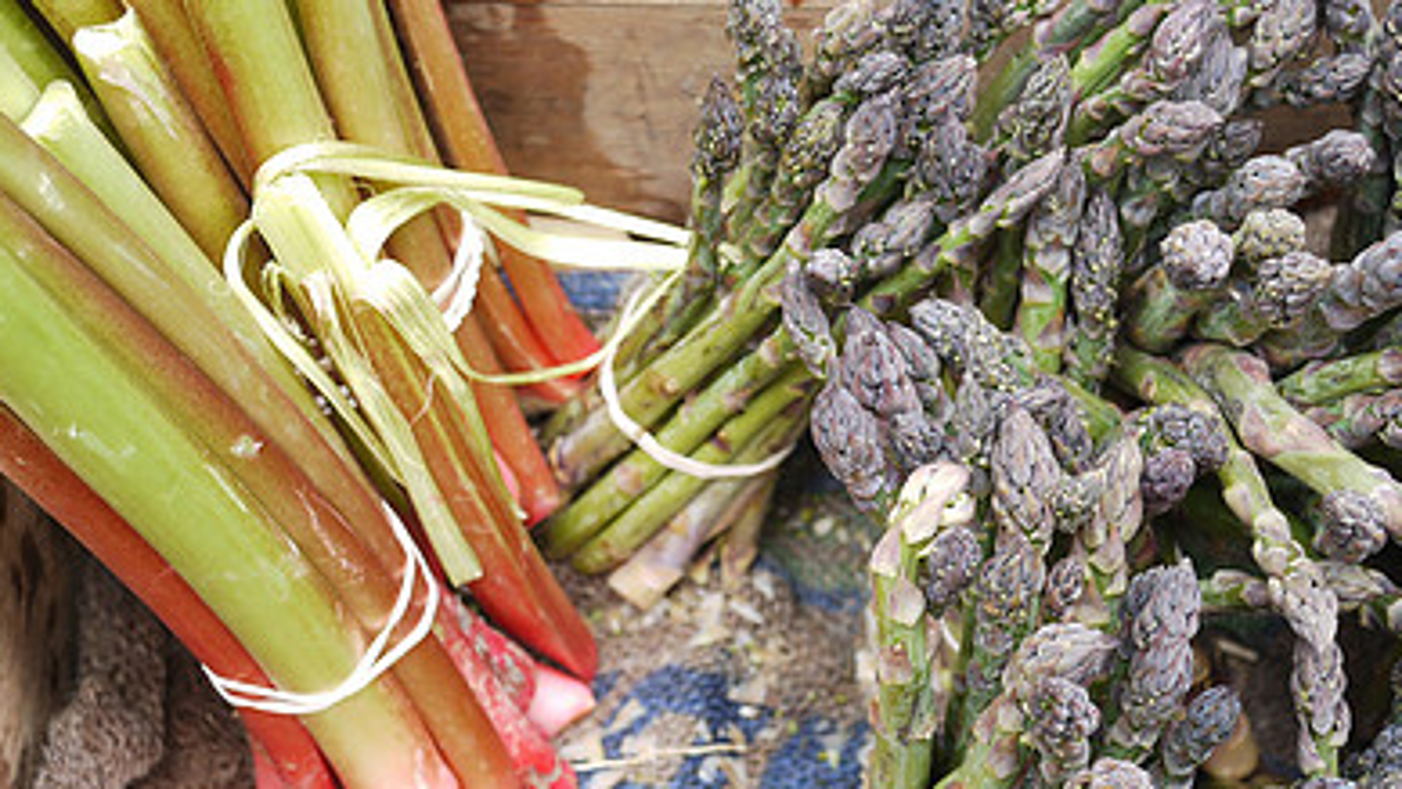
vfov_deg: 18.5
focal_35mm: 65
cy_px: 495
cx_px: 825
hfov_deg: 32.3
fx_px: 2417
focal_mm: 20
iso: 100
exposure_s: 1/80
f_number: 3.2
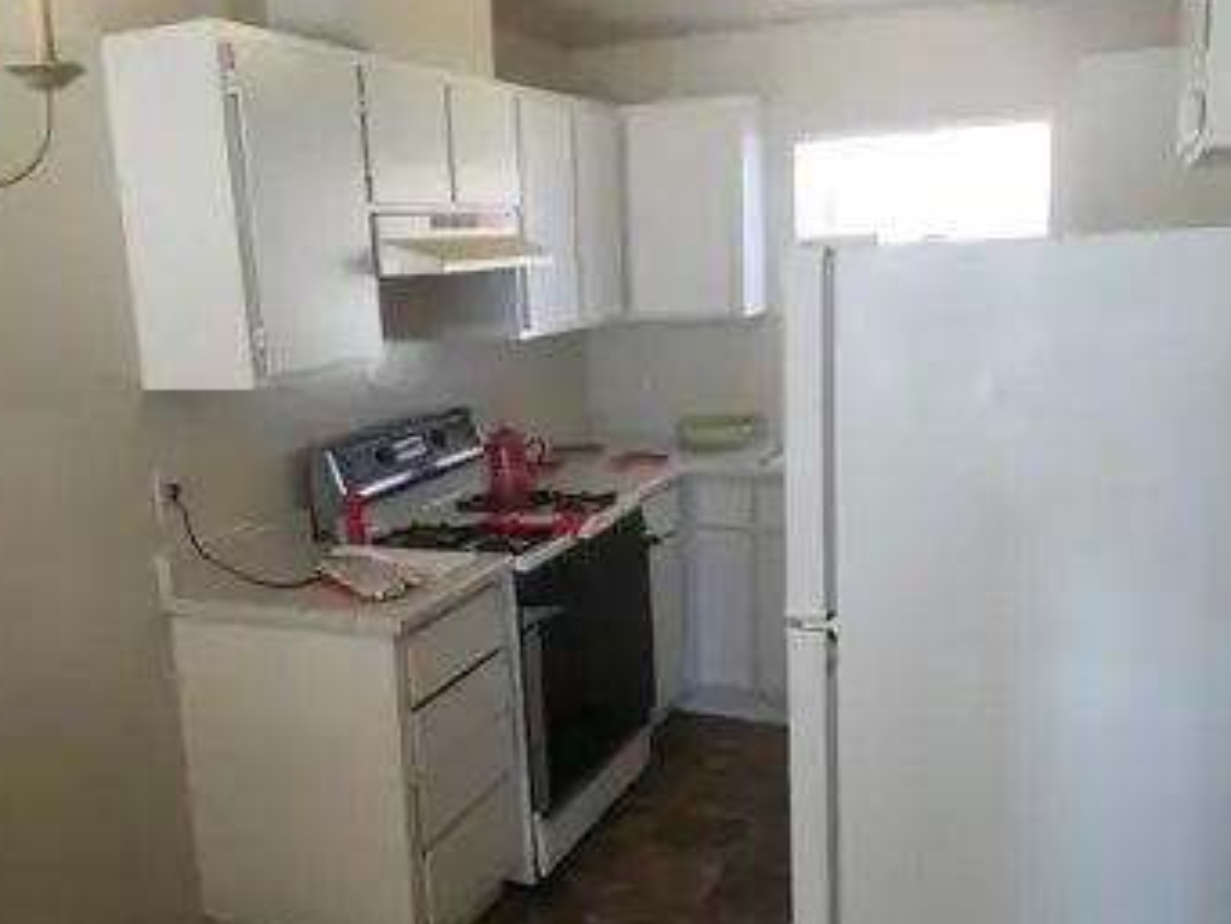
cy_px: 498
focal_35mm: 34
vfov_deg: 41.8
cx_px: 552
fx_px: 1210
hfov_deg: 53.8
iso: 25
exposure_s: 1/30
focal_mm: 4.15
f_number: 2.2
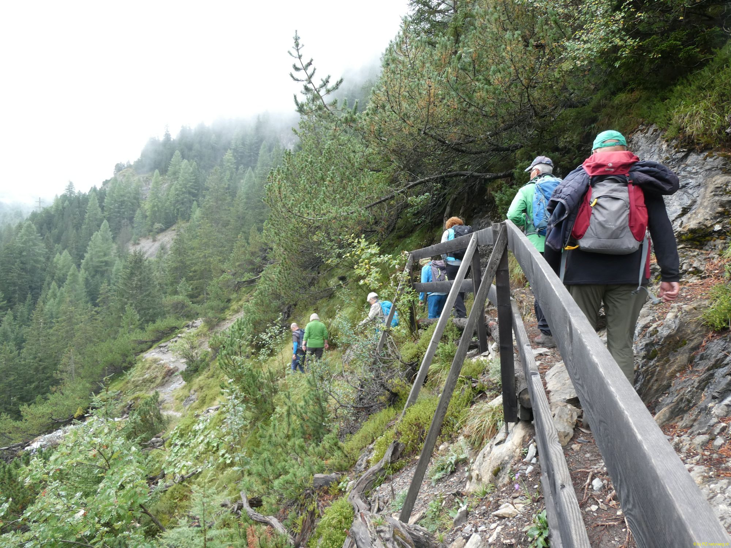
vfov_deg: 56.8
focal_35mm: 24
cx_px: 366
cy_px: 274
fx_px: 507
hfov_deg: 71.6
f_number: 3.3
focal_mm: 4.3
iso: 80
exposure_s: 1/60
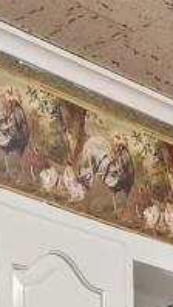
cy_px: 744
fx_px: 1353
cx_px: 85
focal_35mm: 166
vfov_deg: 10.9
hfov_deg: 7.3
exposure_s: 1/8
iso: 1250
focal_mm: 21
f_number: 5.6
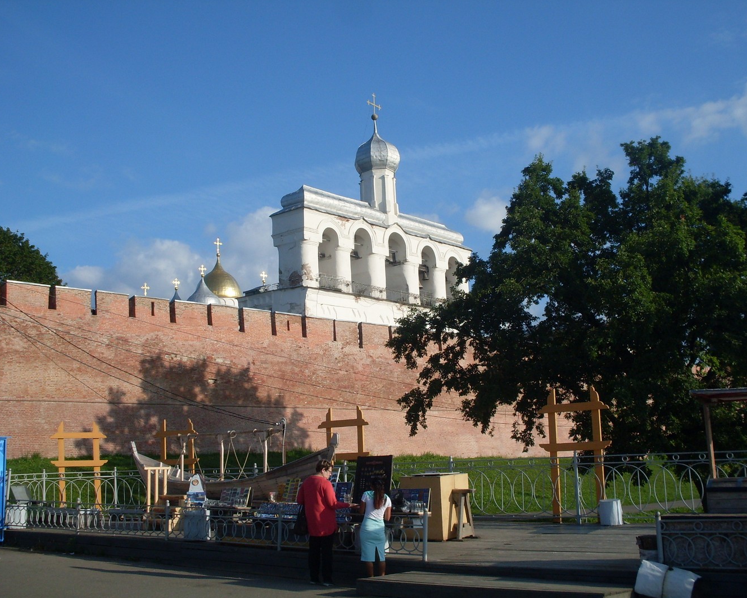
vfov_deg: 37.3
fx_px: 884
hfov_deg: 45.8
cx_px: 387
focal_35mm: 40
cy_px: 301
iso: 80
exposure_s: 1/250
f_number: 8.4
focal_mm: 6.3
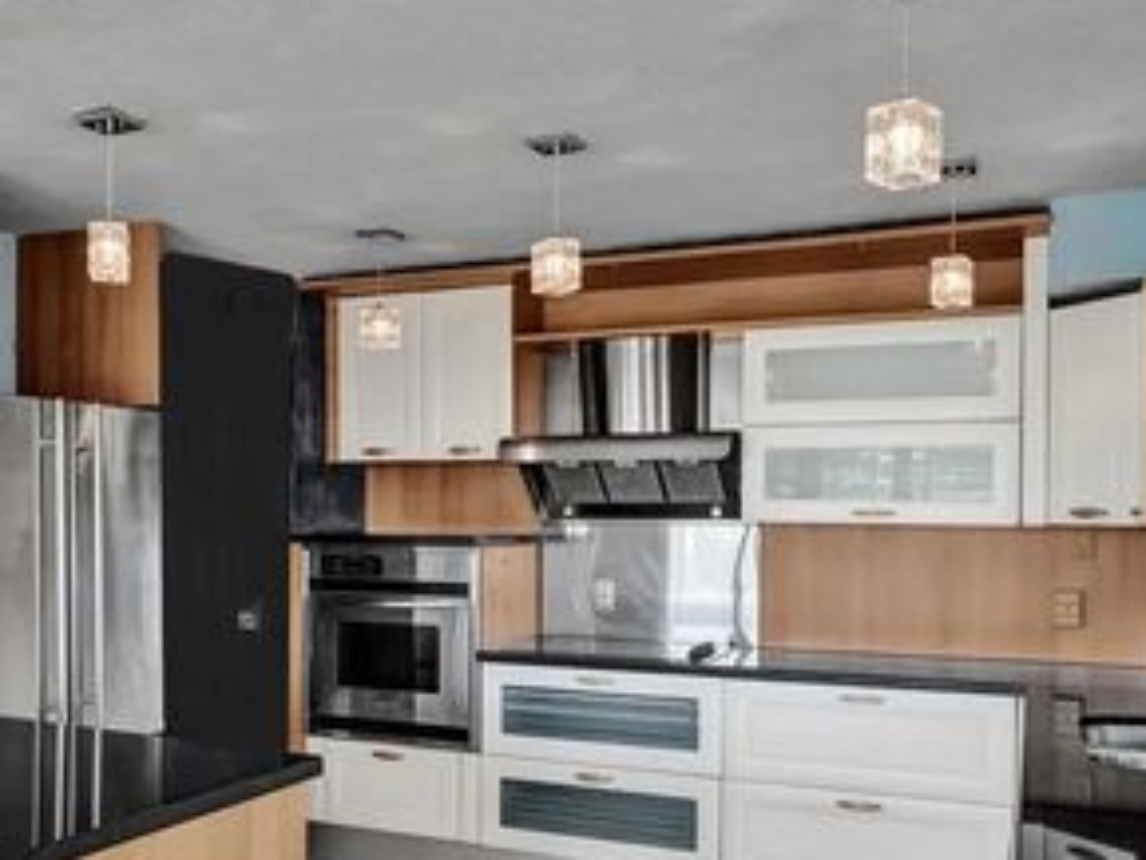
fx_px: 1126
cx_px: 436
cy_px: 503
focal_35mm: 34
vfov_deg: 41.7
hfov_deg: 53.4
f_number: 8
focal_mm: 16
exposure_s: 1/250
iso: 800
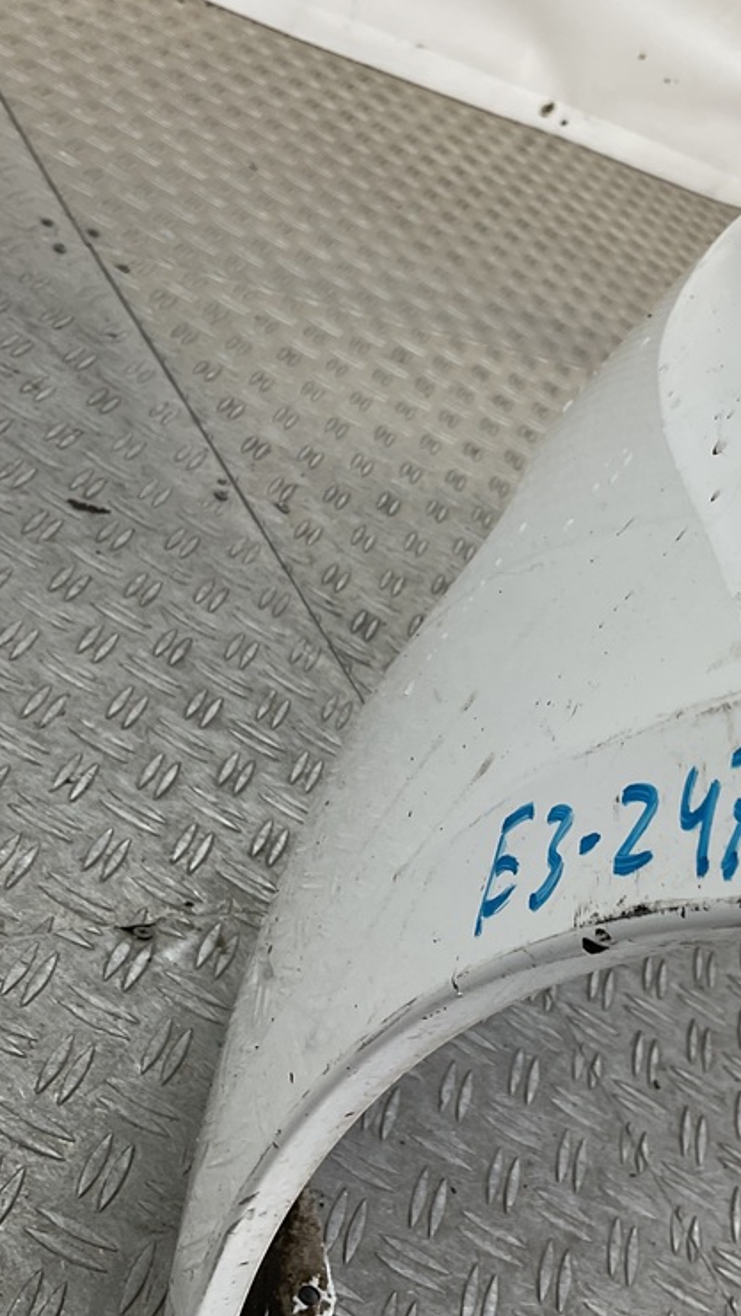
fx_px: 1501
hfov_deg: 27.4
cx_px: 547
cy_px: 646
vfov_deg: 47.4
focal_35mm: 43
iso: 16
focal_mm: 3
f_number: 1.8
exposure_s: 1/166
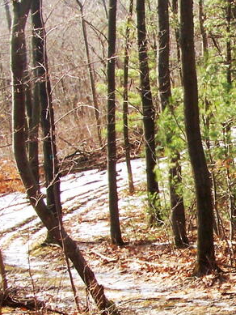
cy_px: 212
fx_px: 909
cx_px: 333
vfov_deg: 19.6
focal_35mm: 100
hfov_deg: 14.0
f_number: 8
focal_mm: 6.3
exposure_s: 1/125
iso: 200
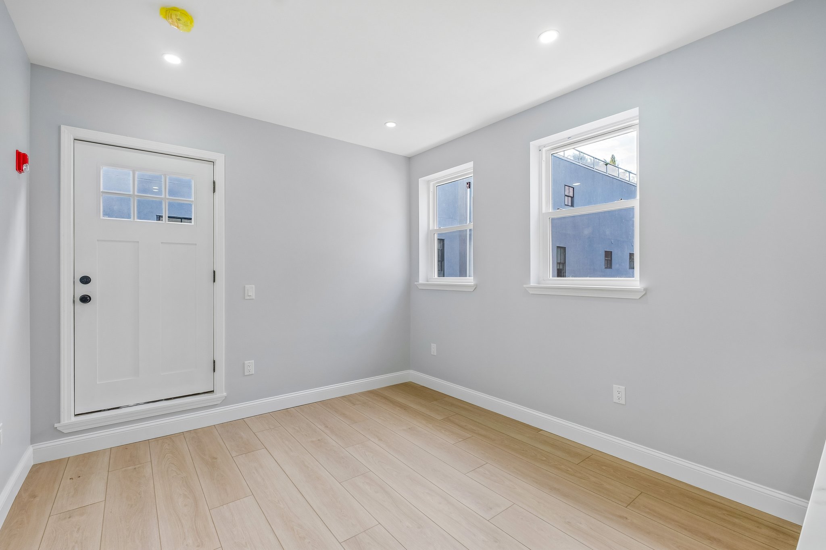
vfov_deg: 77.3
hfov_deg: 100.4
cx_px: 413
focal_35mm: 15
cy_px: 275
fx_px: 344
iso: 250
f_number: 8
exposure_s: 1/18
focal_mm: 10
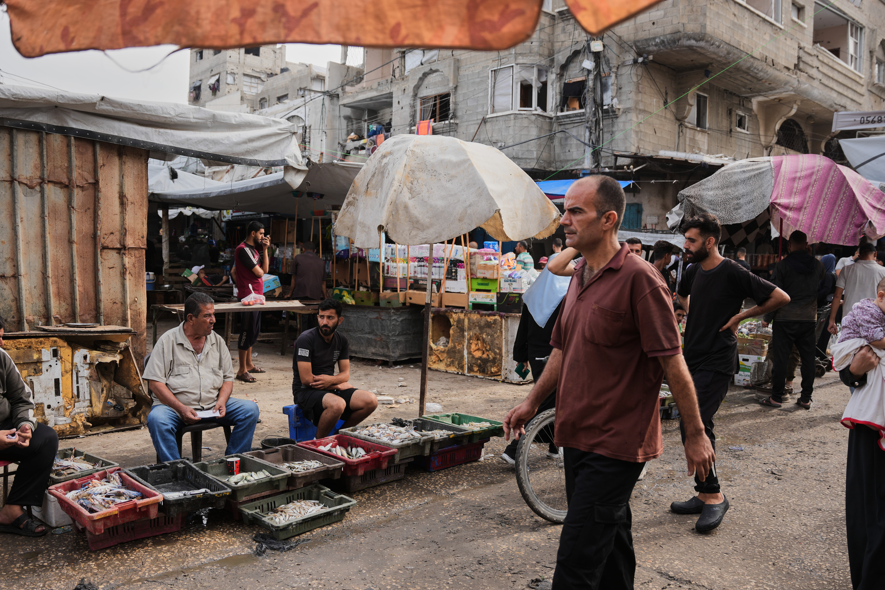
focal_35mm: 30
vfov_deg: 43.6
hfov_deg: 61.9
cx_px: 425
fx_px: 737
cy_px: 315
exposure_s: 1/640
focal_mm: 24
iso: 100
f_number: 2.8
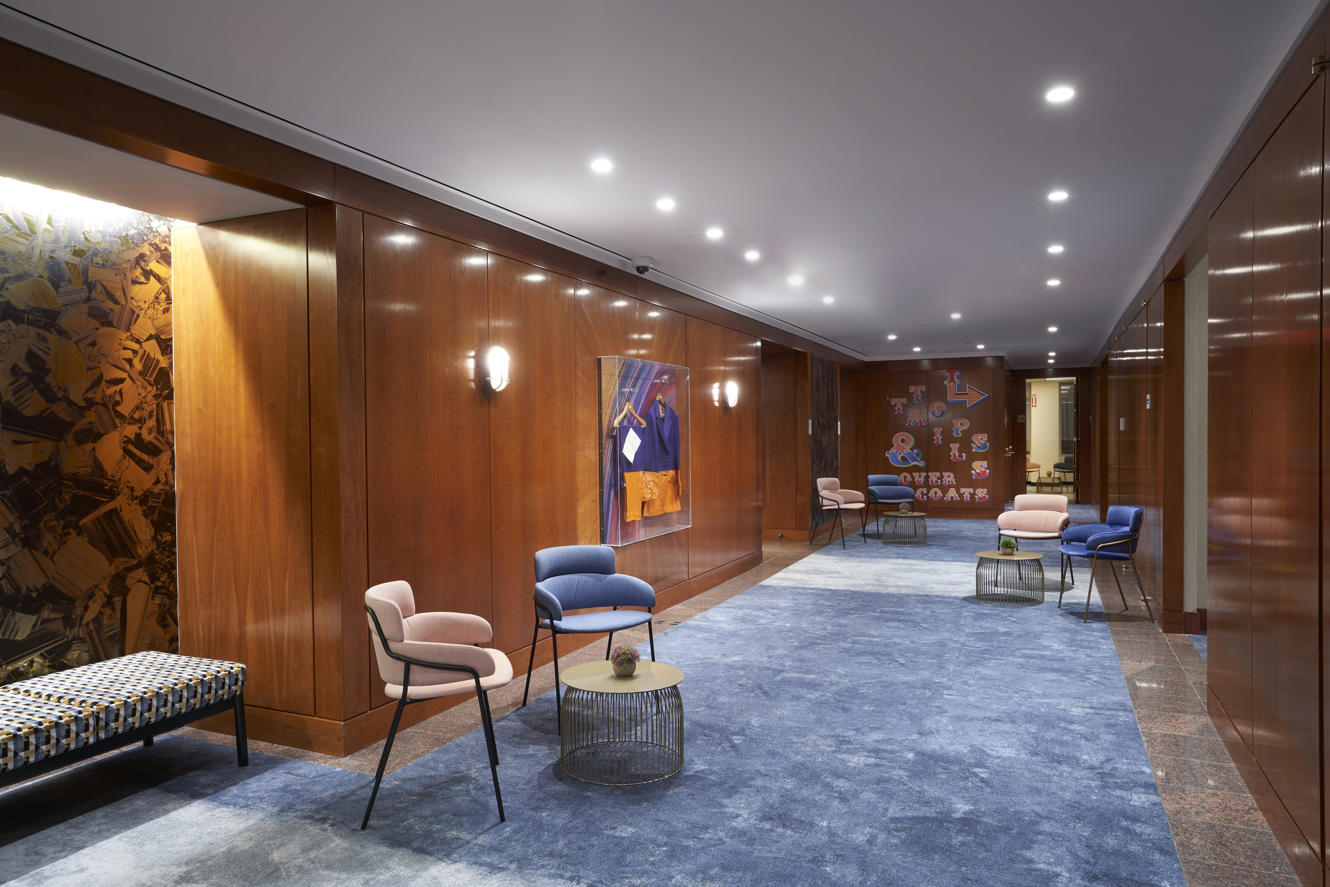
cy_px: 444
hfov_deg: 76.1
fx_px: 850
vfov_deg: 55.1
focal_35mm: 23
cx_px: 665
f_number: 14
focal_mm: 23
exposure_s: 3.2
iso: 200
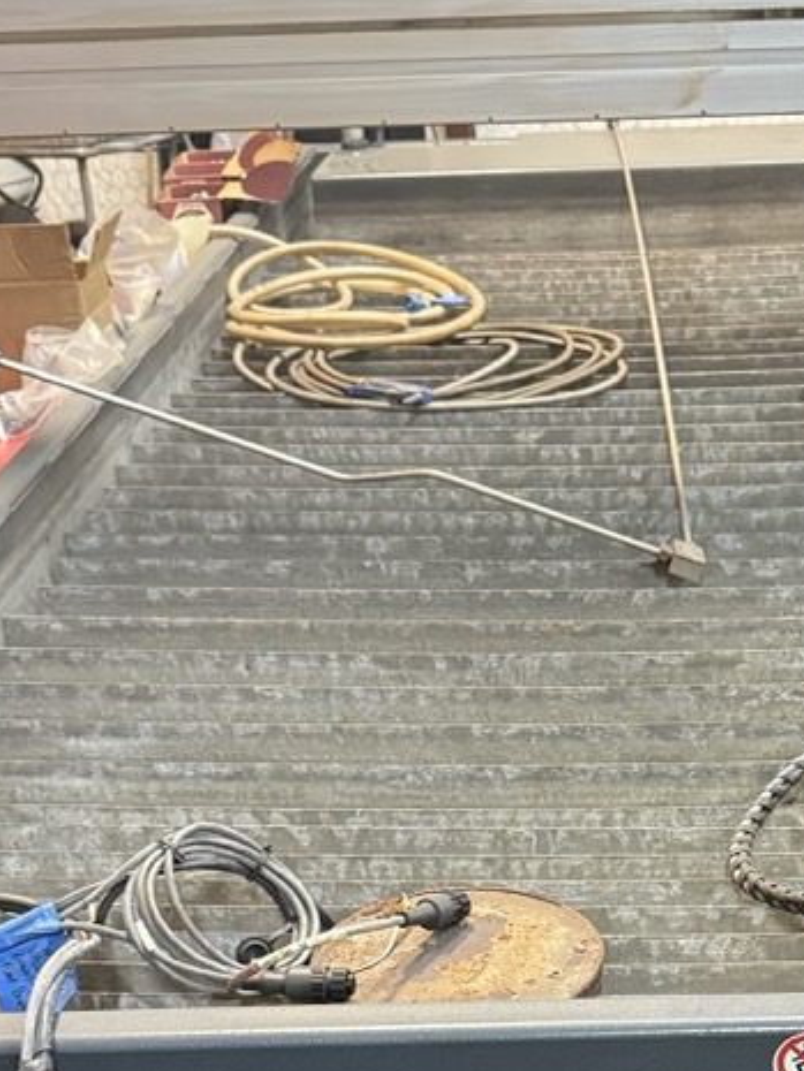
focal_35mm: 66
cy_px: 1030
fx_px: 2043
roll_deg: +0.6
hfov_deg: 21.9
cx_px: 691
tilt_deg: -31.1
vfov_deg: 27.9
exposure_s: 1/60
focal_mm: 6.76
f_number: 1.78
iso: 500
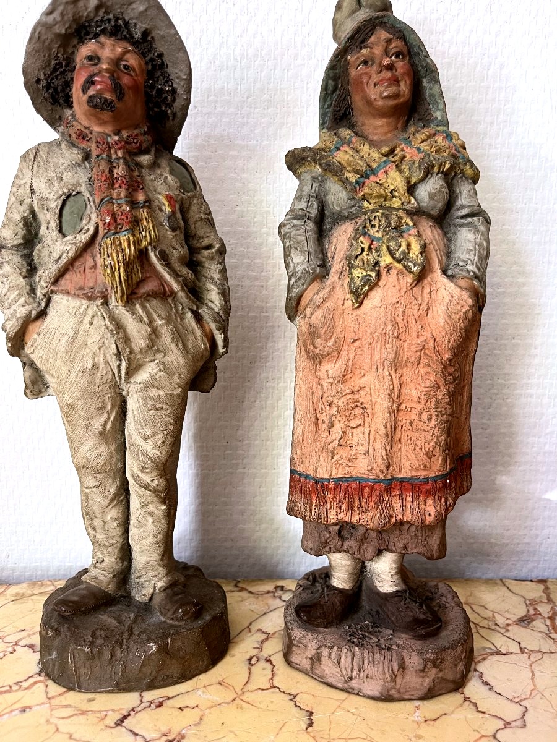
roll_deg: +0.2
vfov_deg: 67.3
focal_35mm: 26
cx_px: 278
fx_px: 558
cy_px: 371
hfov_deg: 53.1
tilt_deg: -11.9
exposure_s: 1/61
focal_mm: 5.1
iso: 125
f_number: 1.6
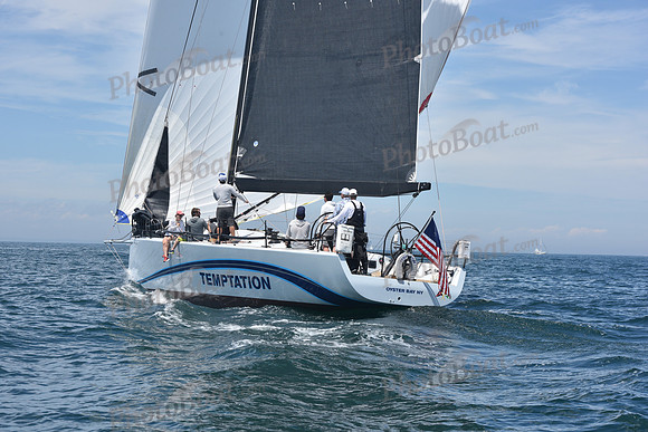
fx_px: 1260
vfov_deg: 19.5
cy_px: 216
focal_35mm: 70
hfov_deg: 28.8
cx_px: 324
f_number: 10
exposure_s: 1/800
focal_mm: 70
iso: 250
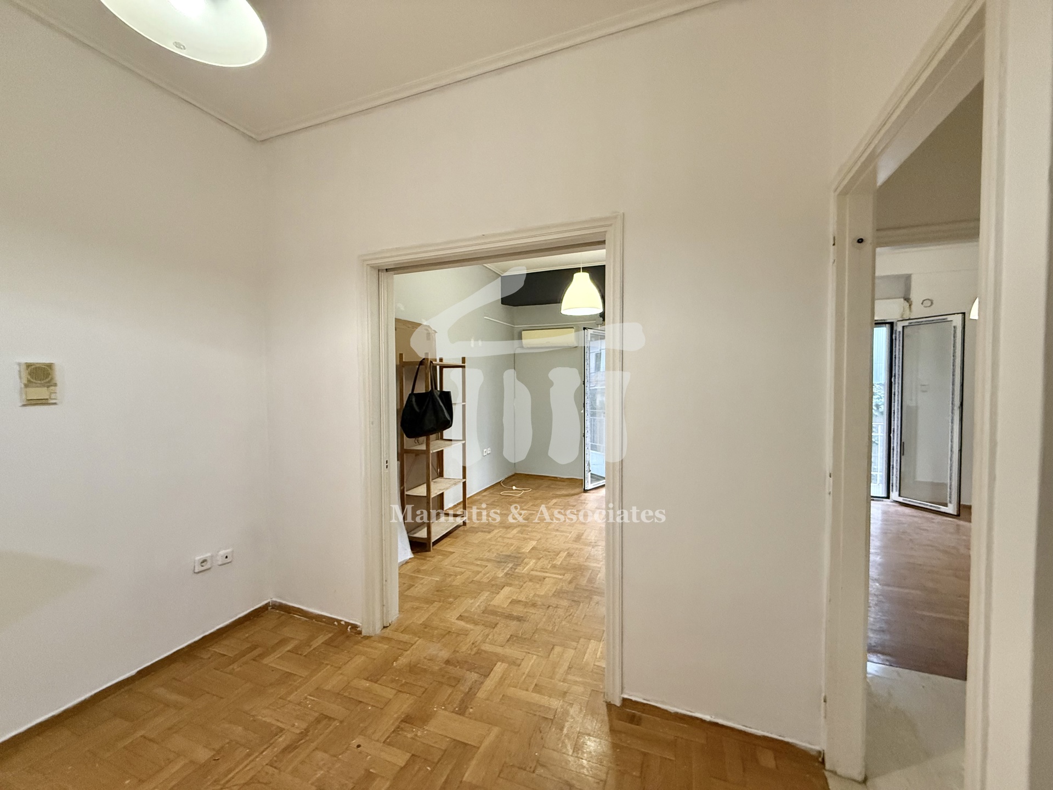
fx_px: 426
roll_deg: +0.1
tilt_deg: -1.5
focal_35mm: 14
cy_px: 395
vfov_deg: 85.7
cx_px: 526
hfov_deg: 102.1
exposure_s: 1/100
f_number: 2.2
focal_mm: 2.22
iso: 640
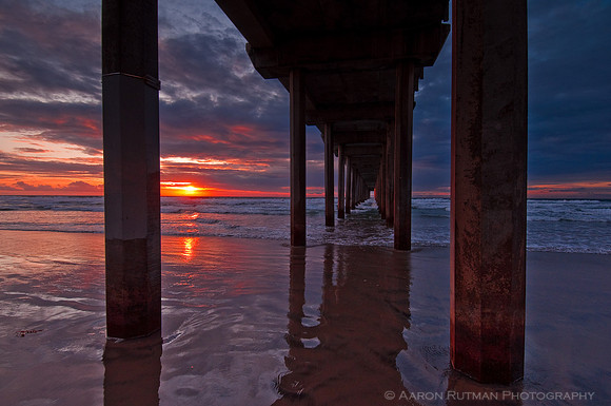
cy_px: 203
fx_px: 305
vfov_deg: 67.2
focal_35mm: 18
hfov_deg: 90.1
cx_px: 306
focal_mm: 12
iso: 200
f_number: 6.3
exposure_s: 1/160
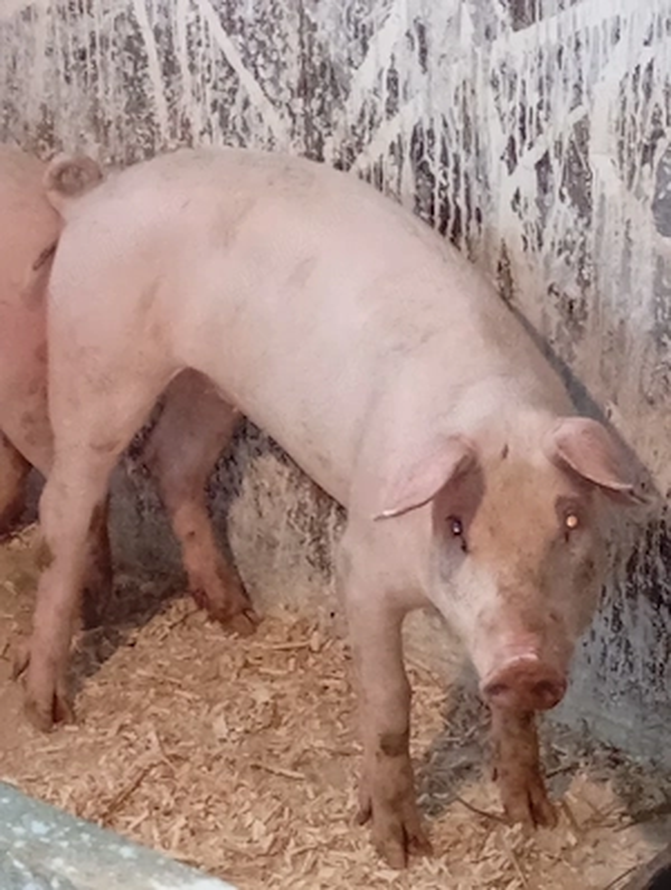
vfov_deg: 18.0
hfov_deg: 13.6
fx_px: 2808
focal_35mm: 109
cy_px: 445
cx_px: 336
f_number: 1.8
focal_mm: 3.84
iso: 529
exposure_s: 1/33.3
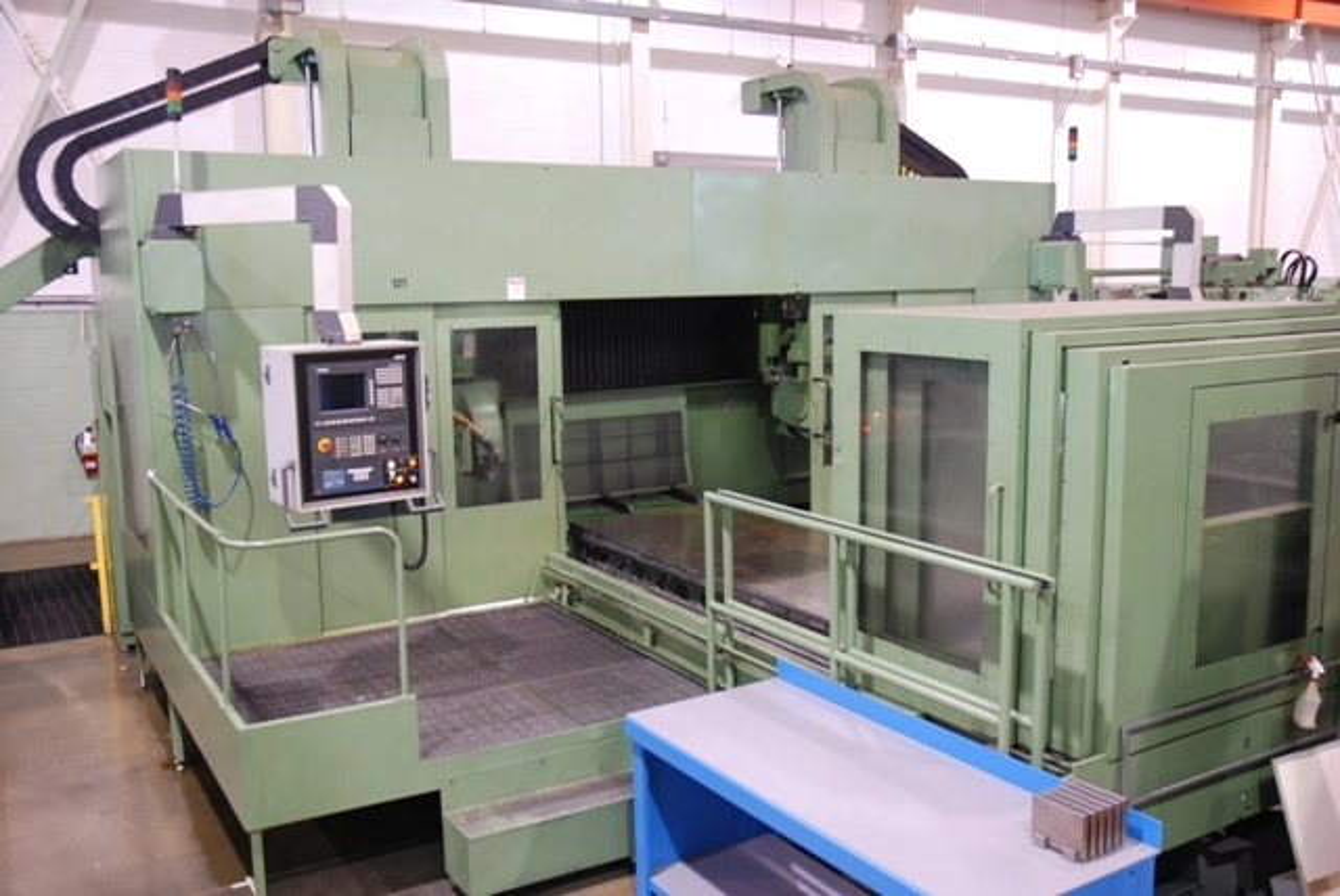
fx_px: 1229
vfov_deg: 40.0
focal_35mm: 33
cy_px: 448
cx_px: 670
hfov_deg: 57.2
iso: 320
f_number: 3.8
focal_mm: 22
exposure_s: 1/6
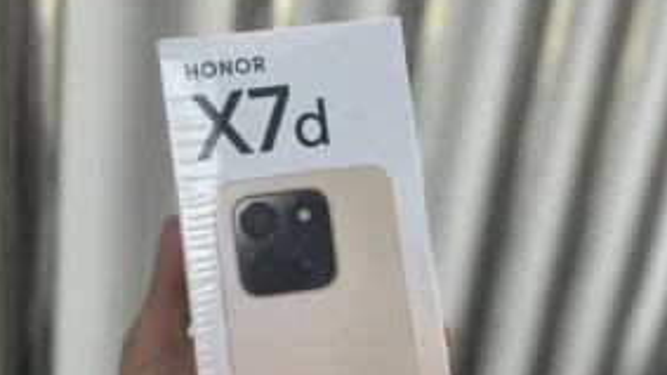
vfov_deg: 29.6
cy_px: 233
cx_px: 325
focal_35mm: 40
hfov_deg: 50.5
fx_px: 707
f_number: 1.5
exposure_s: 1/100
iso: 40
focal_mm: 5.7
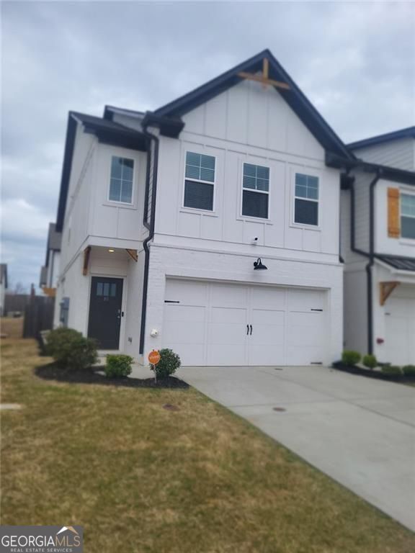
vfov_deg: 67.3
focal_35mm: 26
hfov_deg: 53.1
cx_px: 208
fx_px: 416
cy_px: 276
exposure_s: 1/1529
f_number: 1.8
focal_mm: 5.4
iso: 40
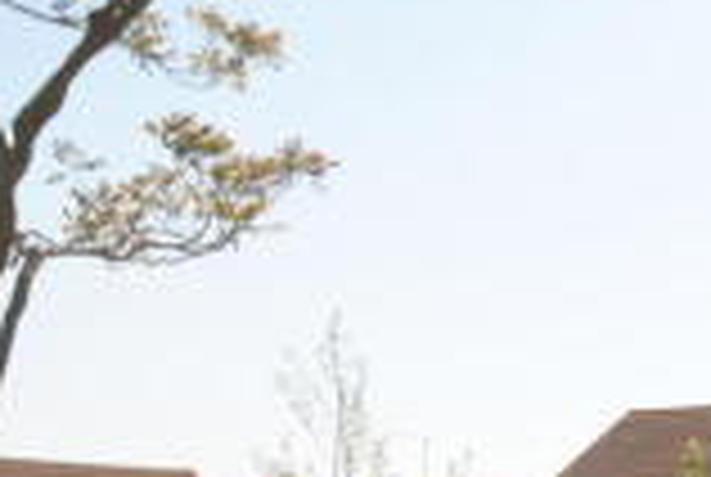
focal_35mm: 99
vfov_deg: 13.5
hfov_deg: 18.9
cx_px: 952
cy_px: 592
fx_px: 1959
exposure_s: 1/200
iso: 100
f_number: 8
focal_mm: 16
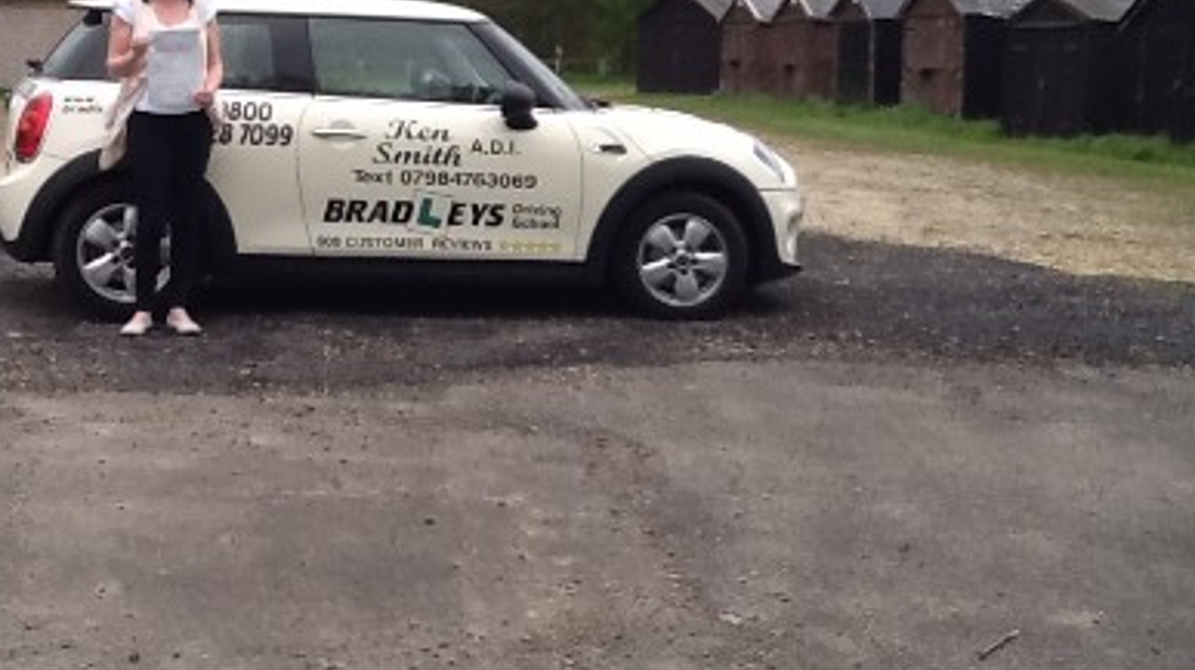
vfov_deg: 19.3
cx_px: 460
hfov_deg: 33.7
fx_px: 1963
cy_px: 249
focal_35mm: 62
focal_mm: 2.03
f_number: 2.4
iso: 40
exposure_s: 1/431
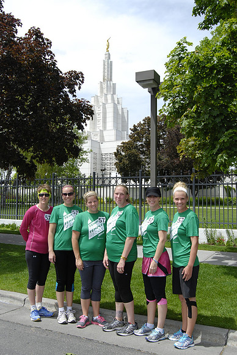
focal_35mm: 34
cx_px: 118
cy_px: 178
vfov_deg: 55.1
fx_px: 340
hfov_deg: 38.4
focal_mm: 23
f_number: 10
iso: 400
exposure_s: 1/500
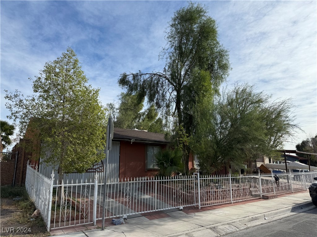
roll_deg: +1.0
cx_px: 158
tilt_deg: +11.1
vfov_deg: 56.8
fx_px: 220
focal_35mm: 24
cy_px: 118
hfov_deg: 71.6
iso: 80
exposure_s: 1/4975
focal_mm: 6.76
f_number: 1.78
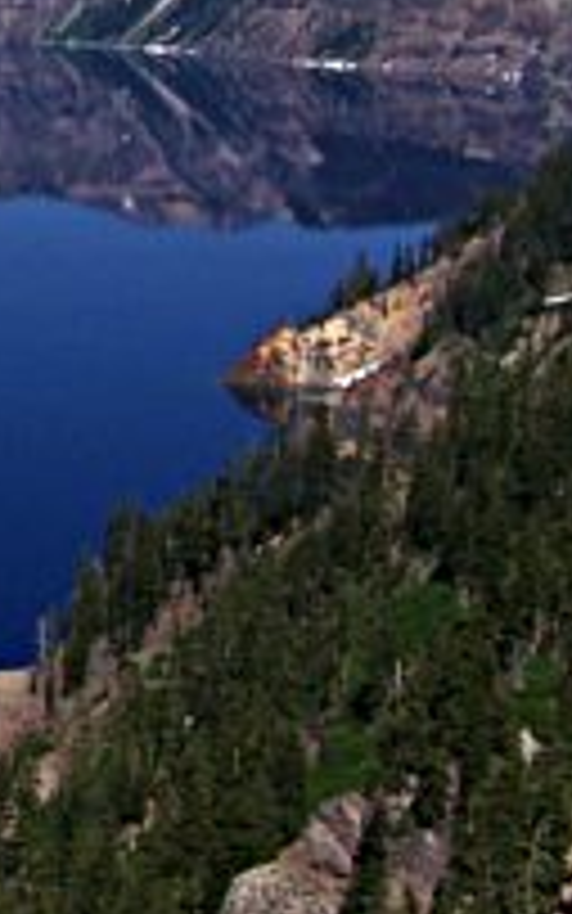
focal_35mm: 109
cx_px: -563
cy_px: 162
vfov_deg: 18.9
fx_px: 2717
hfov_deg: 11.0
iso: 80
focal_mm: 6.3
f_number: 5.6
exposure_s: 1/1000
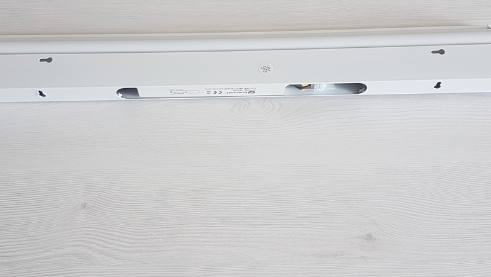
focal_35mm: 29
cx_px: 243
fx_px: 378
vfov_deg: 39.7
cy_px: 93
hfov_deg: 66.0
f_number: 1.7
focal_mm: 4.2
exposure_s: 1/50
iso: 40
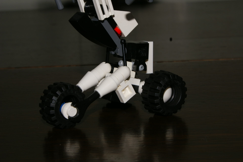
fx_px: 709
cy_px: 81
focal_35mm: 105
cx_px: 122
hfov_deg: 19.5
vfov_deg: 13.0
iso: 100
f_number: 22
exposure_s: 1/125
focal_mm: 70
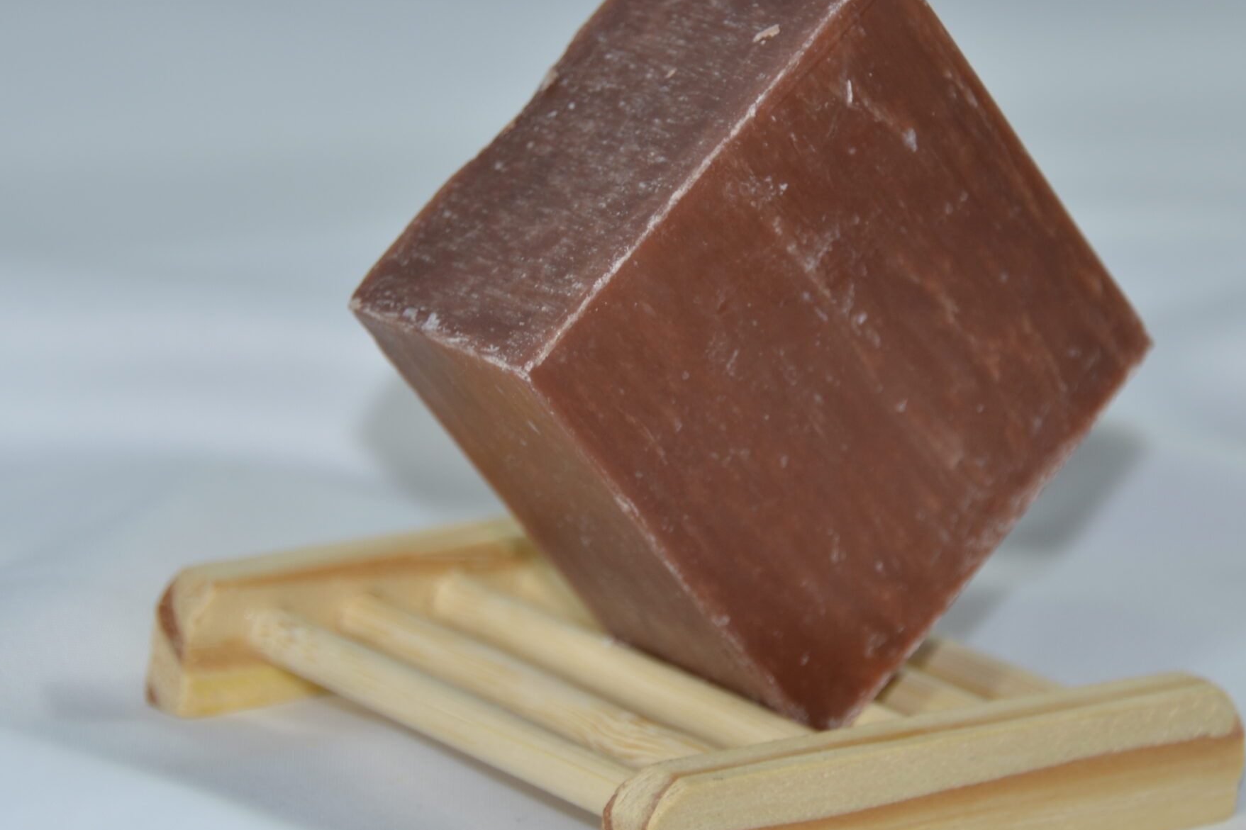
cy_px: 351
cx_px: 703
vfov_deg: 9.0
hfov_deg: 13.4
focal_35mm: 153
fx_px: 5295
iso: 100
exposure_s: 1/60
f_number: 6.3
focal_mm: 70
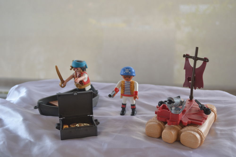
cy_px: 78
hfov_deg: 45.0
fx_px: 285
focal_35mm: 44
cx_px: 118
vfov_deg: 30.9
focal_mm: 29
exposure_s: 1/60
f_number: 4.5
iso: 450
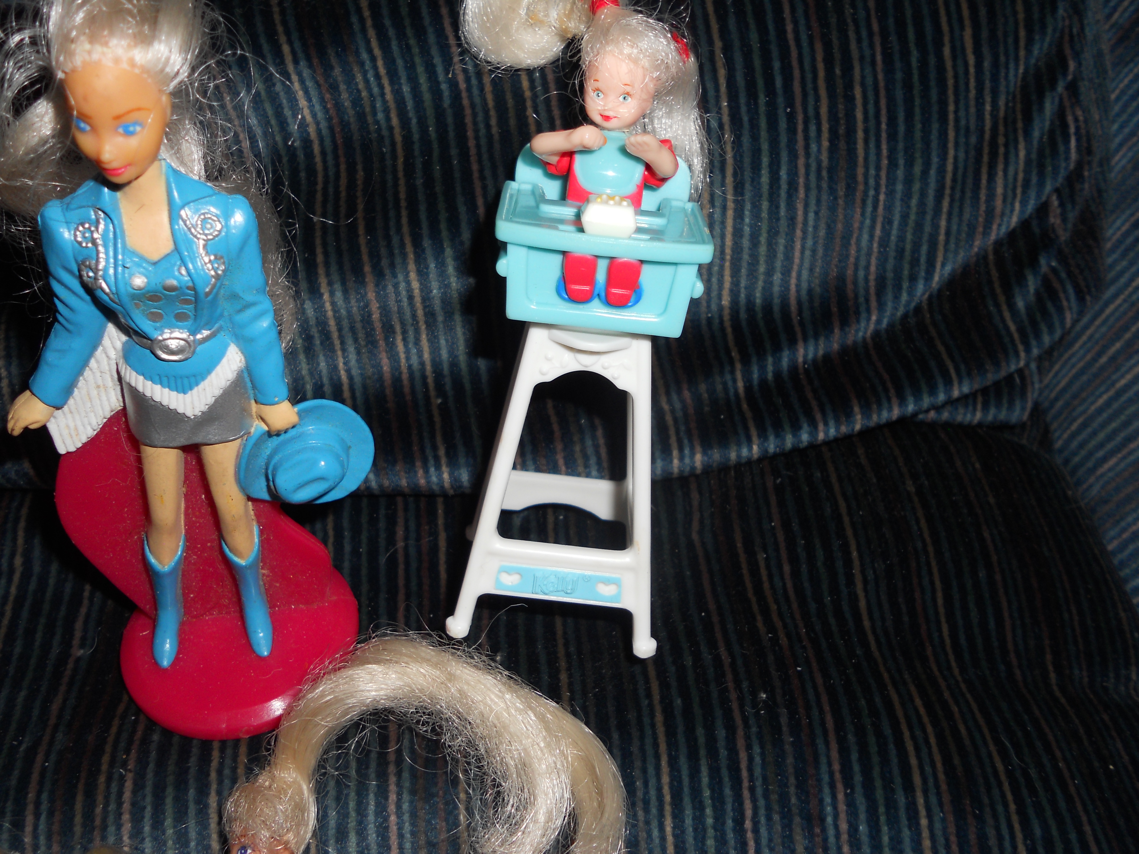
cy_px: 427
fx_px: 1053
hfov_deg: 56.8
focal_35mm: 32
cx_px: 570
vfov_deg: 44.2
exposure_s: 1/25
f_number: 8.8
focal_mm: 5.8
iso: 80
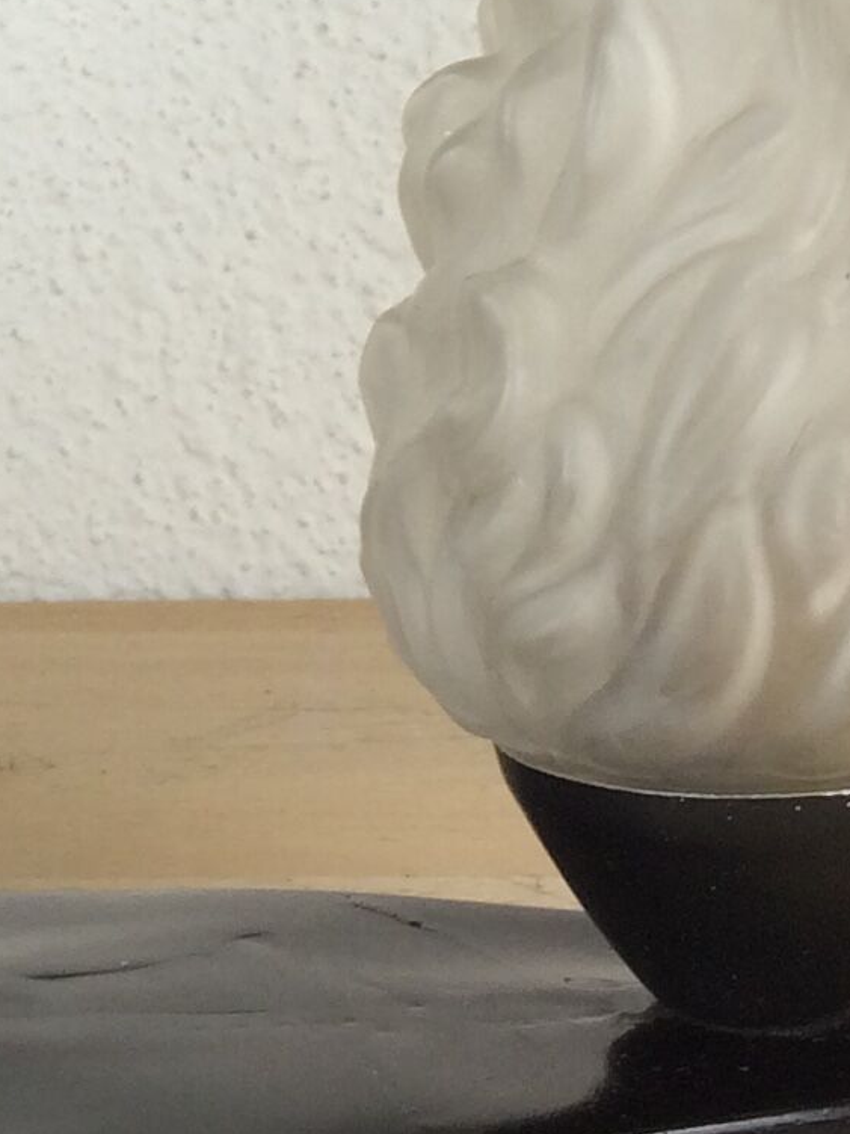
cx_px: -239
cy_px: -480
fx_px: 4126
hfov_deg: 11.5
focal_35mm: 126
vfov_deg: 14.7
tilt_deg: -0.4
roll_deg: +2.1
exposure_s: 1/50
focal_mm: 4.15
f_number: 2.2
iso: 40
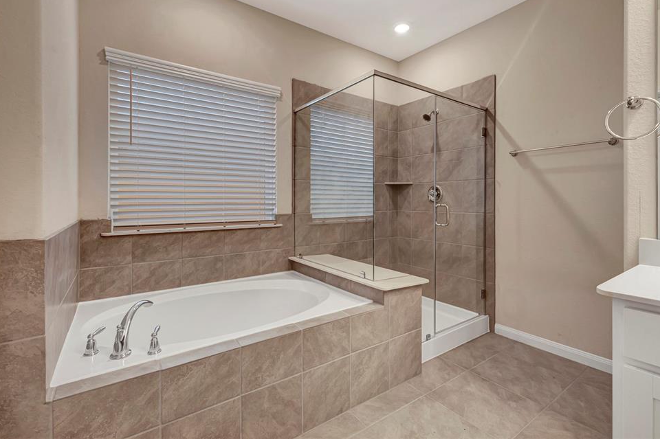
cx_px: 327
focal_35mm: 16
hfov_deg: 96.8
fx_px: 293
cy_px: 205
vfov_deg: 73.6
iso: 200
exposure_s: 1/25
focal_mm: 10
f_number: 8
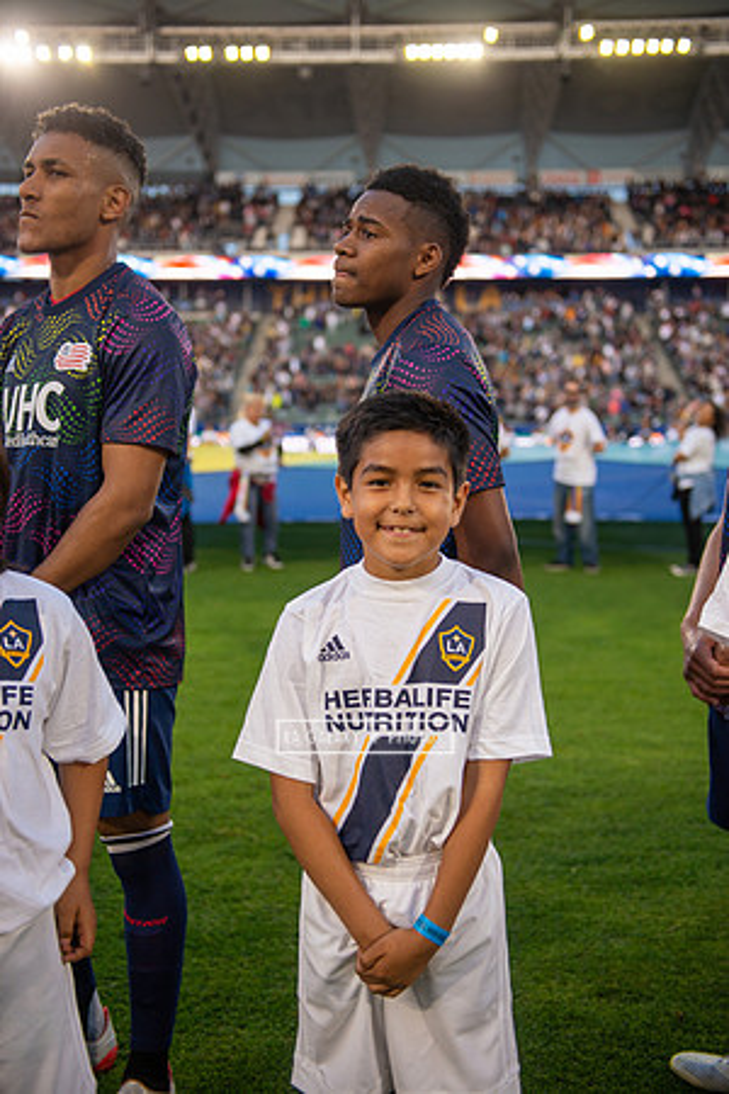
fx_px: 1276
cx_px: 364
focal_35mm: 42
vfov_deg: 46.4
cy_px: 547
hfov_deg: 31.9
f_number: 2.8
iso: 200
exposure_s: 1/640
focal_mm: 42
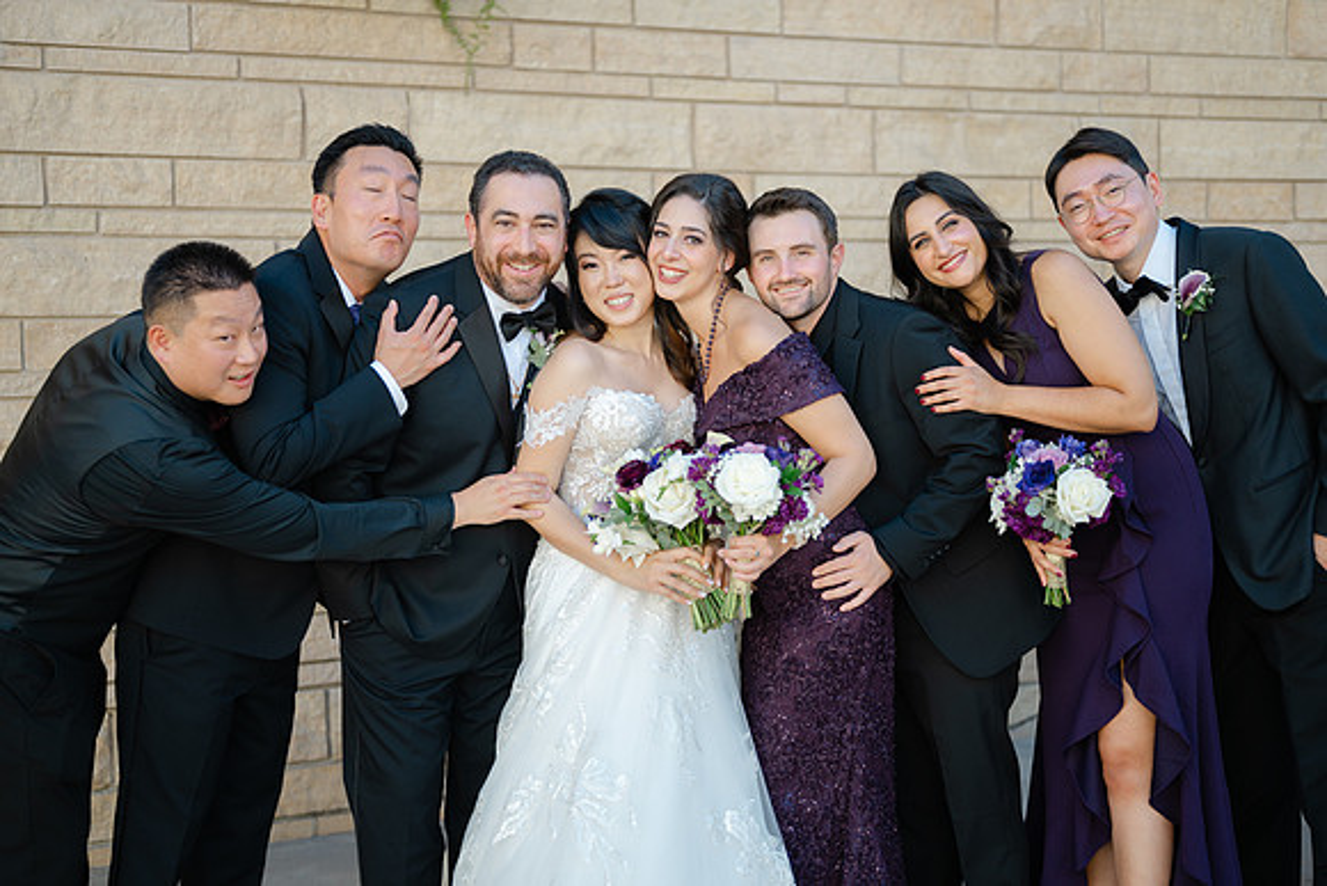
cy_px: 443
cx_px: 664
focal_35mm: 50
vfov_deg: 27.0
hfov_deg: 39.6
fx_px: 1843
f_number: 1.8
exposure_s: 1/640
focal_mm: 50
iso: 64
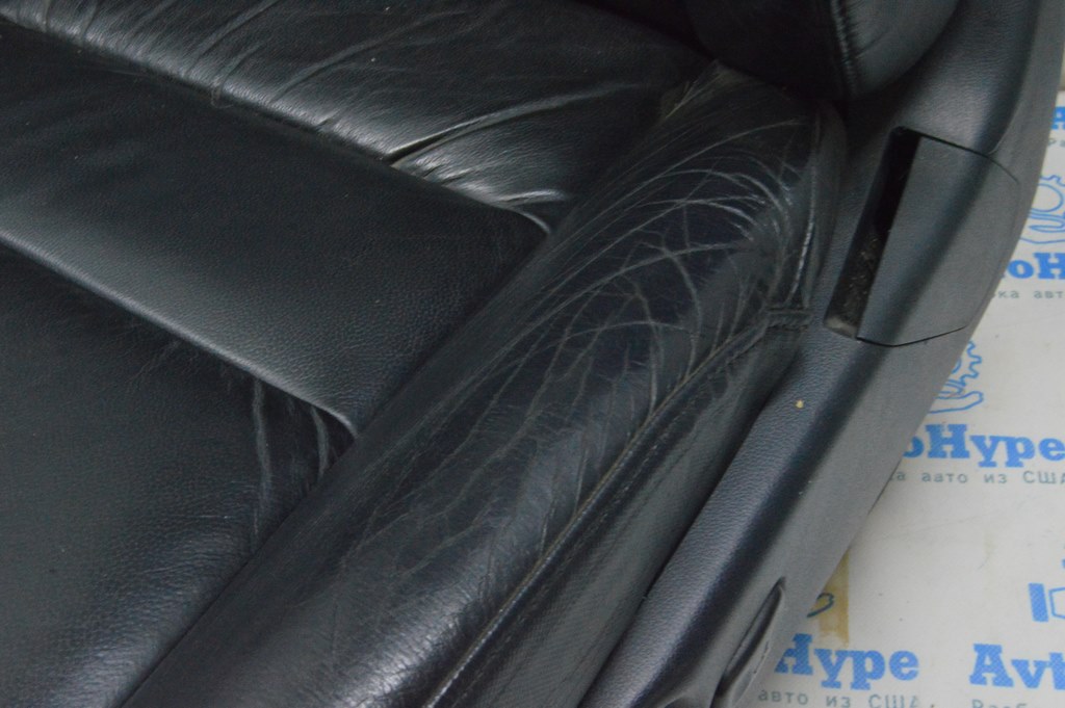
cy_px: 354
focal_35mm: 45
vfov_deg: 29.8
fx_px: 1330
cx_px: 532
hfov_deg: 43.6
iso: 6400
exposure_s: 1/15
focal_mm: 30
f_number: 20
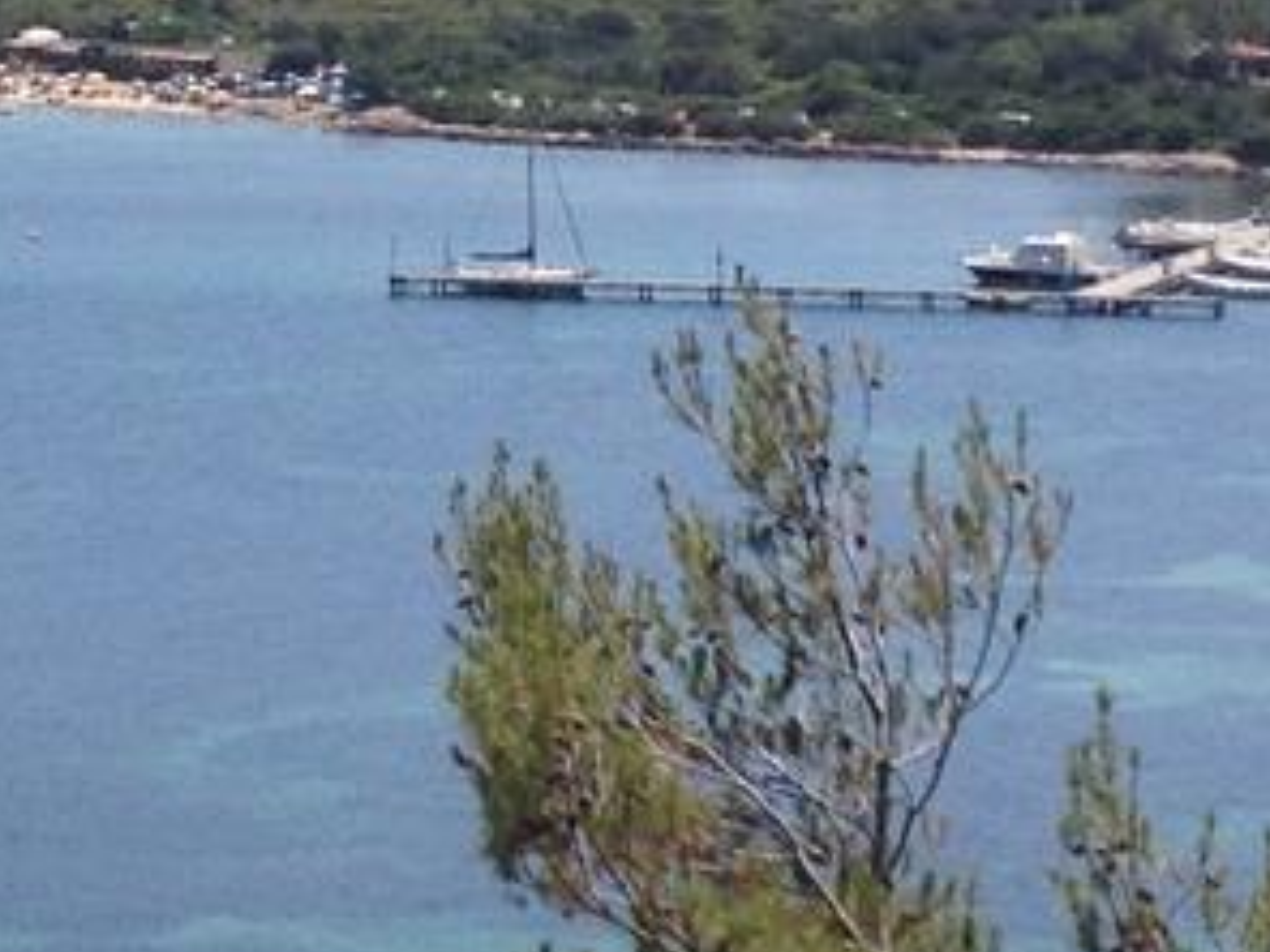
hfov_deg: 10.4
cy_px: -111
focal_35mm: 189
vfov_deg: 7.8
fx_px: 6934
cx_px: 116
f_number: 2.4
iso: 50
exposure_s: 1/1972
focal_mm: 4.28
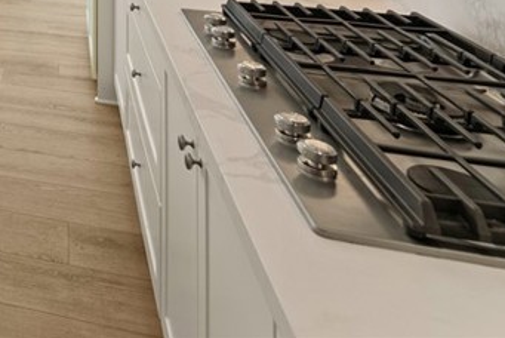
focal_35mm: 42
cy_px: -167
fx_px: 590
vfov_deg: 24.8
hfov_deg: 35.2
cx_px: -118
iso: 250
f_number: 6.3
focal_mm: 14
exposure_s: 1/30
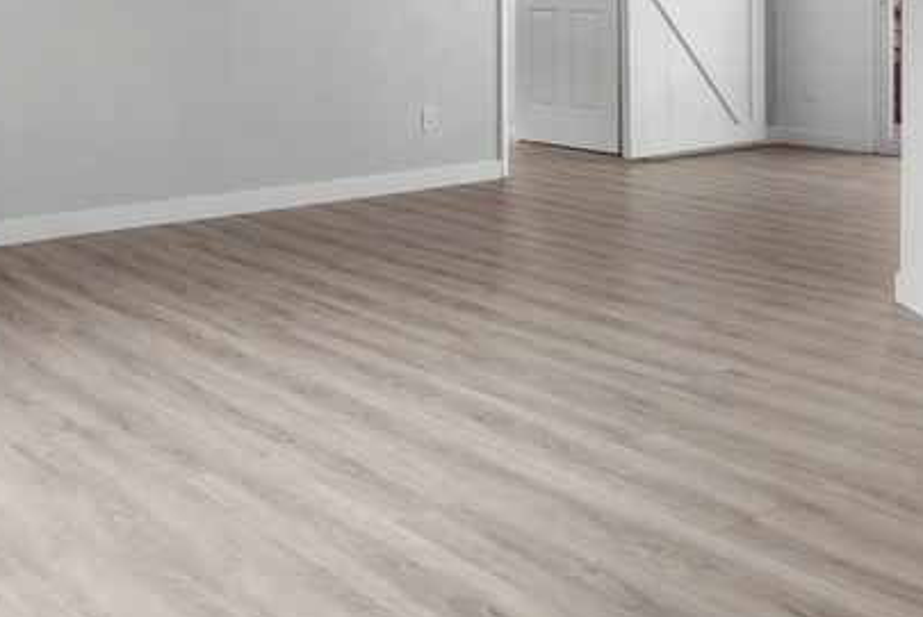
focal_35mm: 48
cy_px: -30
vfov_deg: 26.3
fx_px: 1232
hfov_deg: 39.5
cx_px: 187
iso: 500
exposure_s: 1/3
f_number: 8
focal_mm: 19
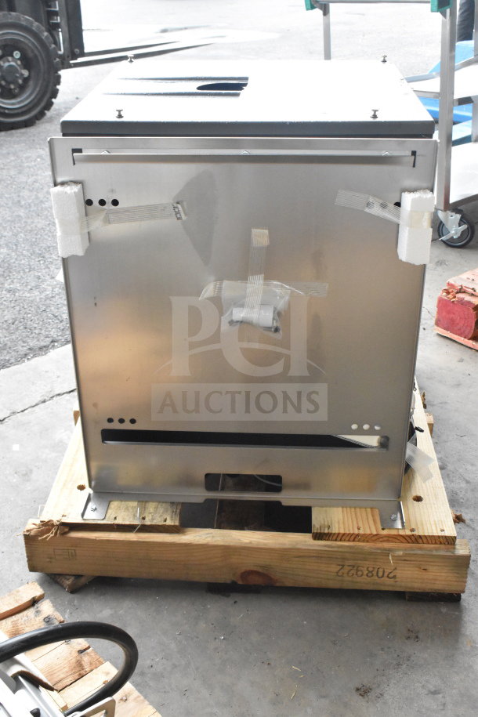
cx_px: 239
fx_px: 836
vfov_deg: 46.4
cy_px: 358
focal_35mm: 42
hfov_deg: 31.9
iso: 6400
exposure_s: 1/400
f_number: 10
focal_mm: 28
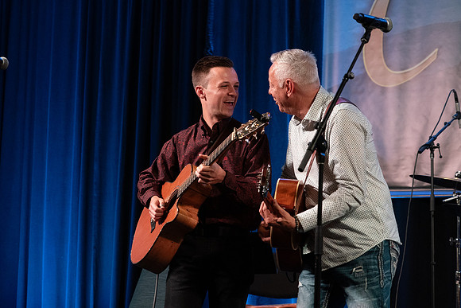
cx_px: 230
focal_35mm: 105
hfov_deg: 19.5
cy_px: 154
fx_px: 1345
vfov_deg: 13.0
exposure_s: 1/200
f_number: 6.3
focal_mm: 105
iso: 6400
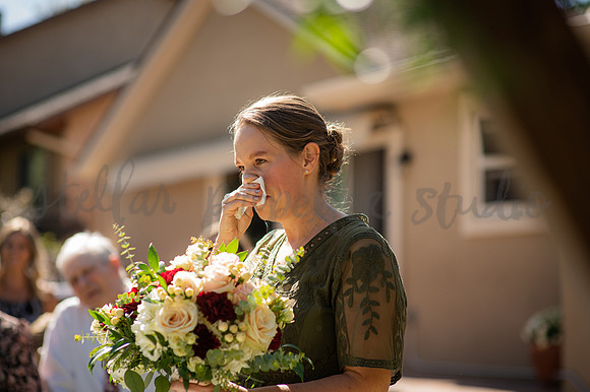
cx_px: 295
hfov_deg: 23.9
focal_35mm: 85
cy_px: 196
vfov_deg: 16.1
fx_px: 1392
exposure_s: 1/1600
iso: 200
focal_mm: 85
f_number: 2.5
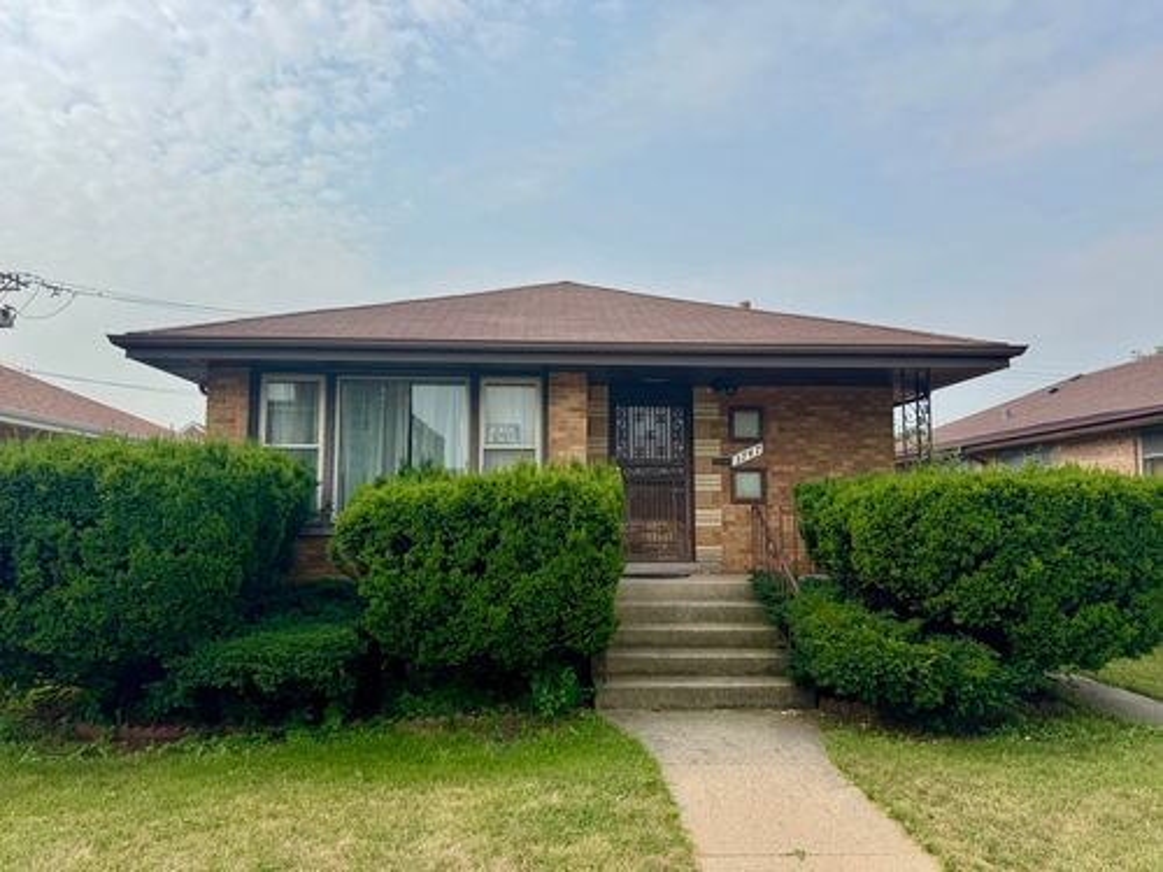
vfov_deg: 56.8
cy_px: 436
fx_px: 806
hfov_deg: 71.6
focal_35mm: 24
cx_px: 582
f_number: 1.78
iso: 80
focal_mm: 6.76
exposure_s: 1/5814
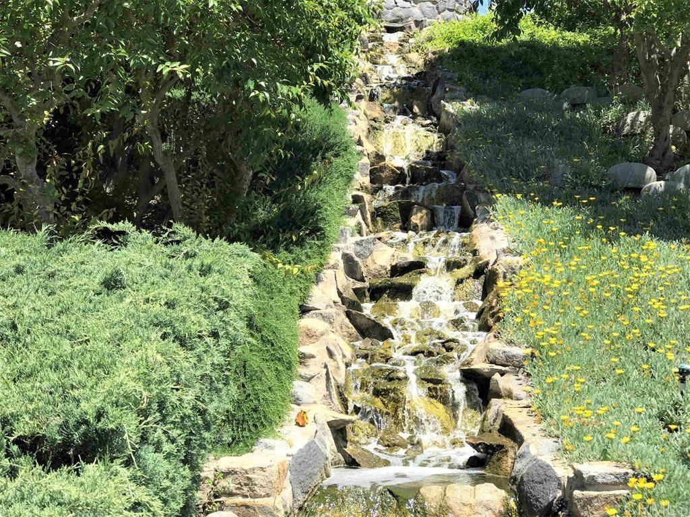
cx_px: 345
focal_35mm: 57
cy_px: 258
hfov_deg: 33.8
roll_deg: -1.1
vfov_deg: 25.7
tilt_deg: +3.2
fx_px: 1136
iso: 20
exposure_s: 1/606
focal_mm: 6.6
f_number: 2.8
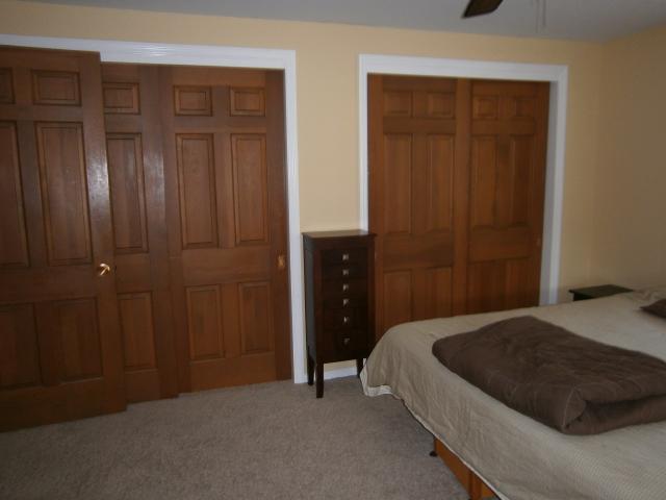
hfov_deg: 67.3
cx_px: 333
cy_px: 250
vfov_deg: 53.1
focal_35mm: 26
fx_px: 500
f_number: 2.8
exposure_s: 1/30
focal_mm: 4.7
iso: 125
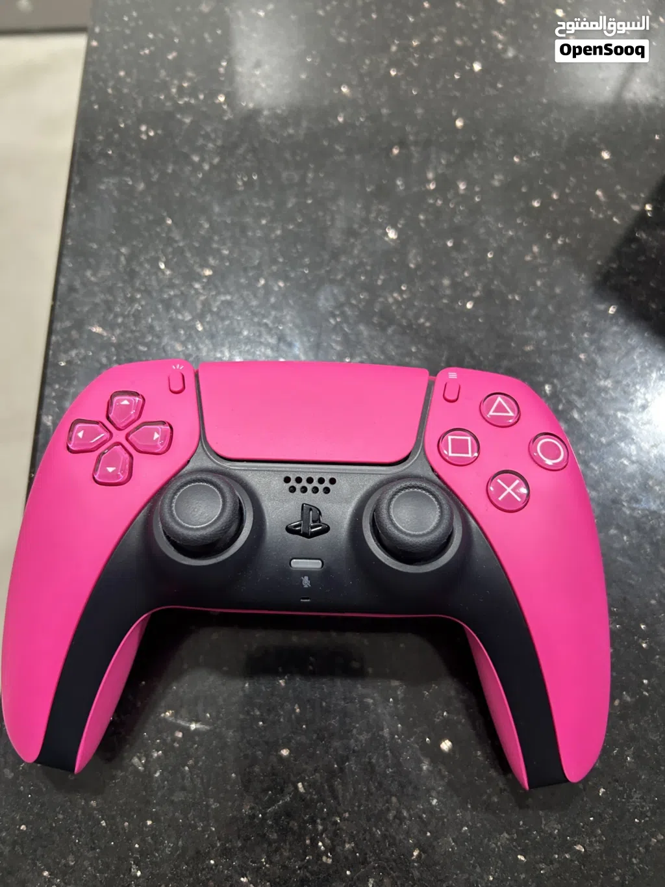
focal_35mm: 26
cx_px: 332
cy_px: 444
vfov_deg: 67.3
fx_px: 666
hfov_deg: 53.1
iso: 200
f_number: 1.5
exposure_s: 1/50
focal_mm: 5.7
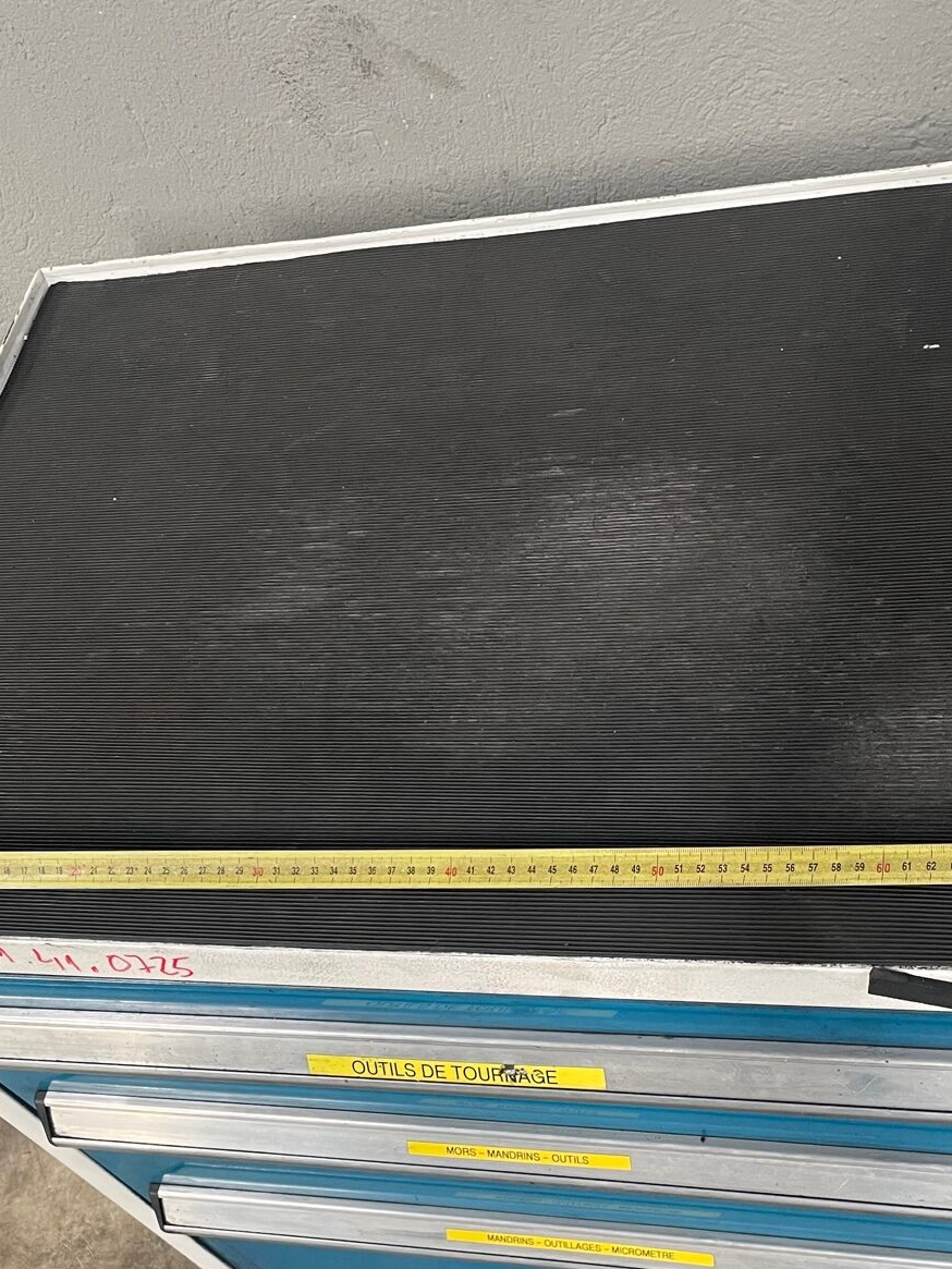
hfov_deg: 32.1
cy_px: 959
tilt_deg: -54.6
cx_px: 564
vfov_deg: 40.8
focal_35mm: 45
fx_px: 1650
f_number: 1.6
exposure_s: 1/70
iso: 125
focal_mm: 4.2
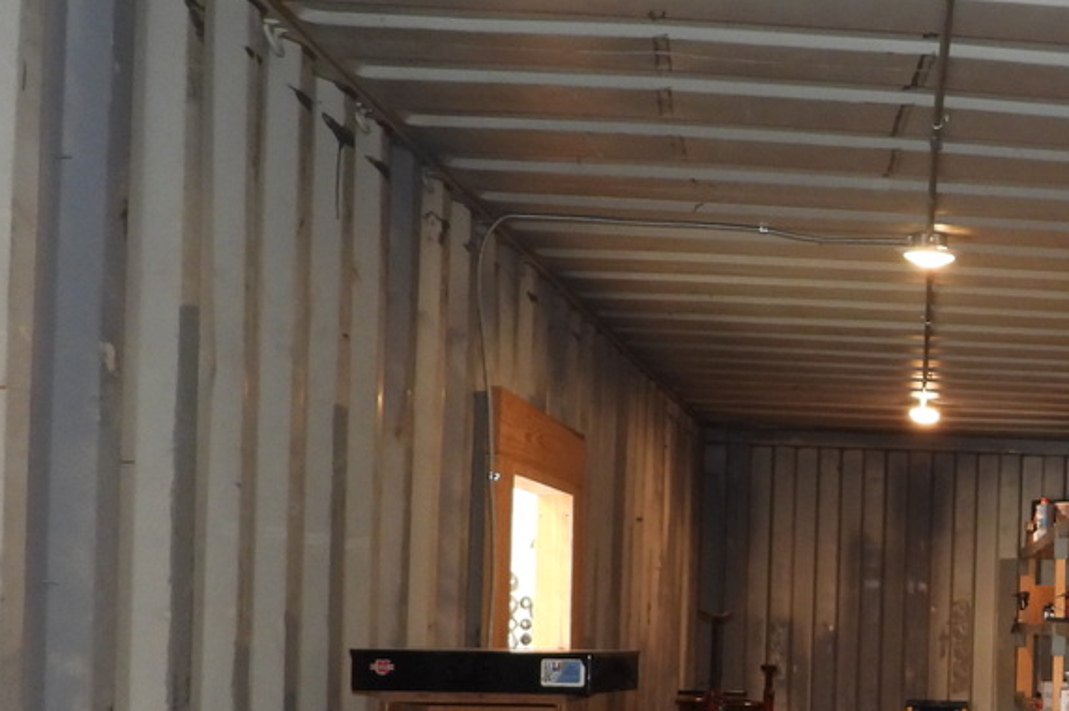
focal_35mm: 63
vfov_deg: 21.2
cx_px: 1204
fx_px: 1870
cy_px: 588
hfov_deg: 28.7
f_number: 2.8
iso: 200
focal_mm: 4.3
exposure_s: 1/30
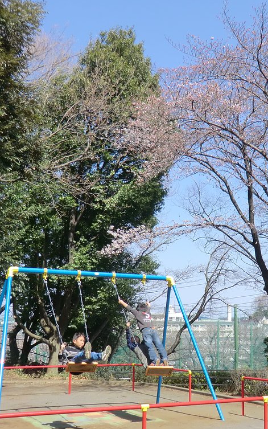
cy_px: 217
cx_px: 218
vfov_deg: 41.0
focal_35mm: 49
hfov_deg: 25.8
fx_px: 572
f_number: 3.6
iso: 125
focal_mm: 6.1
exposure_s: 1/1000
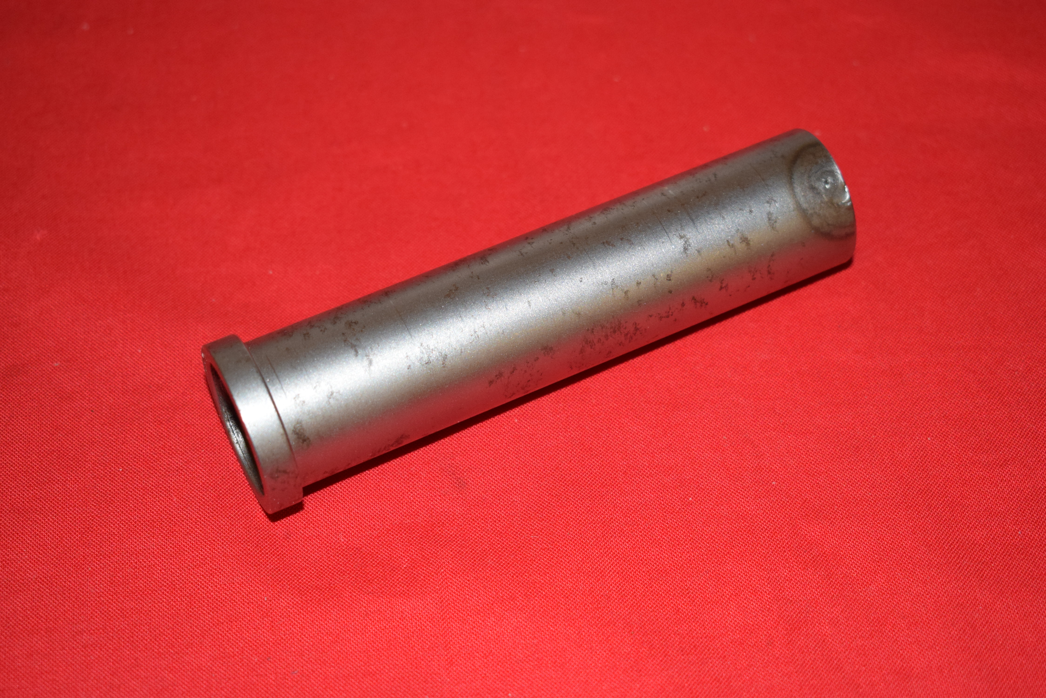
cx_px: 523
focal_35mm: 63
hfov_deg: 31.9
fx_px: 1831
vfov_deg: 21.6
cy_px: 349
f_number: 5
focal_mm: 42
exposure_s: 1/200
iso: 1250
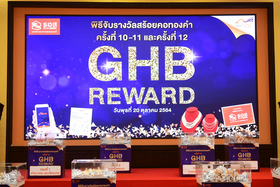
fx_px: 513
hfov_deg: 30.5
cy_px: 94
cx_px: 140
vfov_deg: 20.6
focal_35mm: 66
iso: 1600
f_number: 4
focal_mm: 66
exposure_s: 1/160
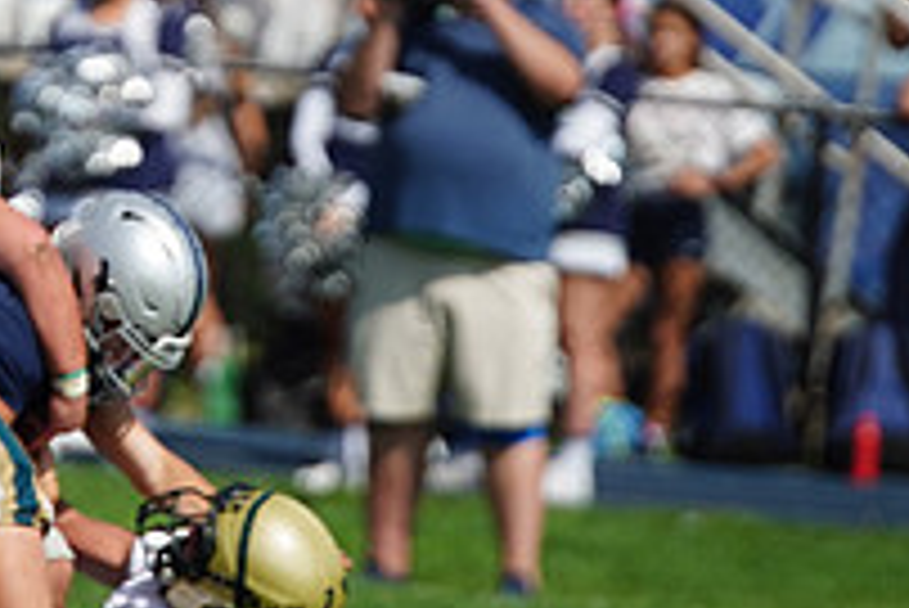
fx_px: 21806
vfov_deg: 1.6
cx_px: -112
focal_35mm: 863
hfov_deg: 2.4
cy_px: 146
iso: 400
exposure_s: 1/8000
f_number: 2.8
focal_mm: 300
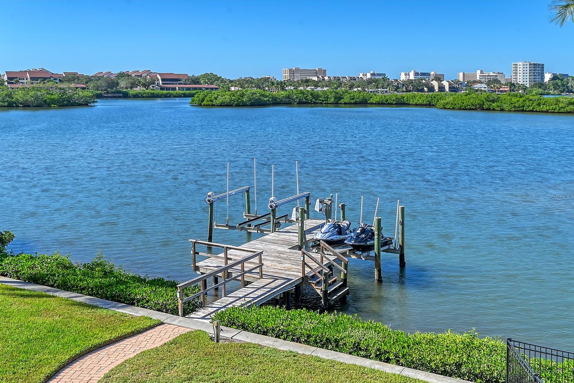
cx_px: 290
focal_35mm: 37
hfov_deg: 51.9
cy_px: 196
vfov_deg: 35.9
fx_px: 590
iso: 250
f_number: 10
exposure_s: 1/400
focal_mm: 24
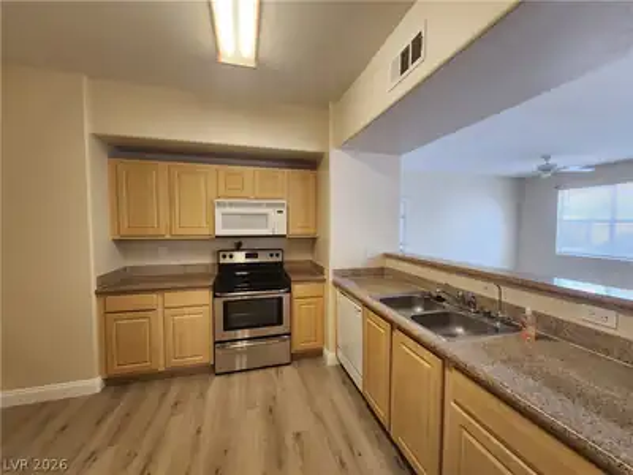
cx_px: 316
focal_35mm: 13
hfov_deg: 106.2
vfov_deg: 89.9
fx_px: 238
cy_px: 238
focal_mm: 2.2
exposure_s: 1/60
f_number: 2.2
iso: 320
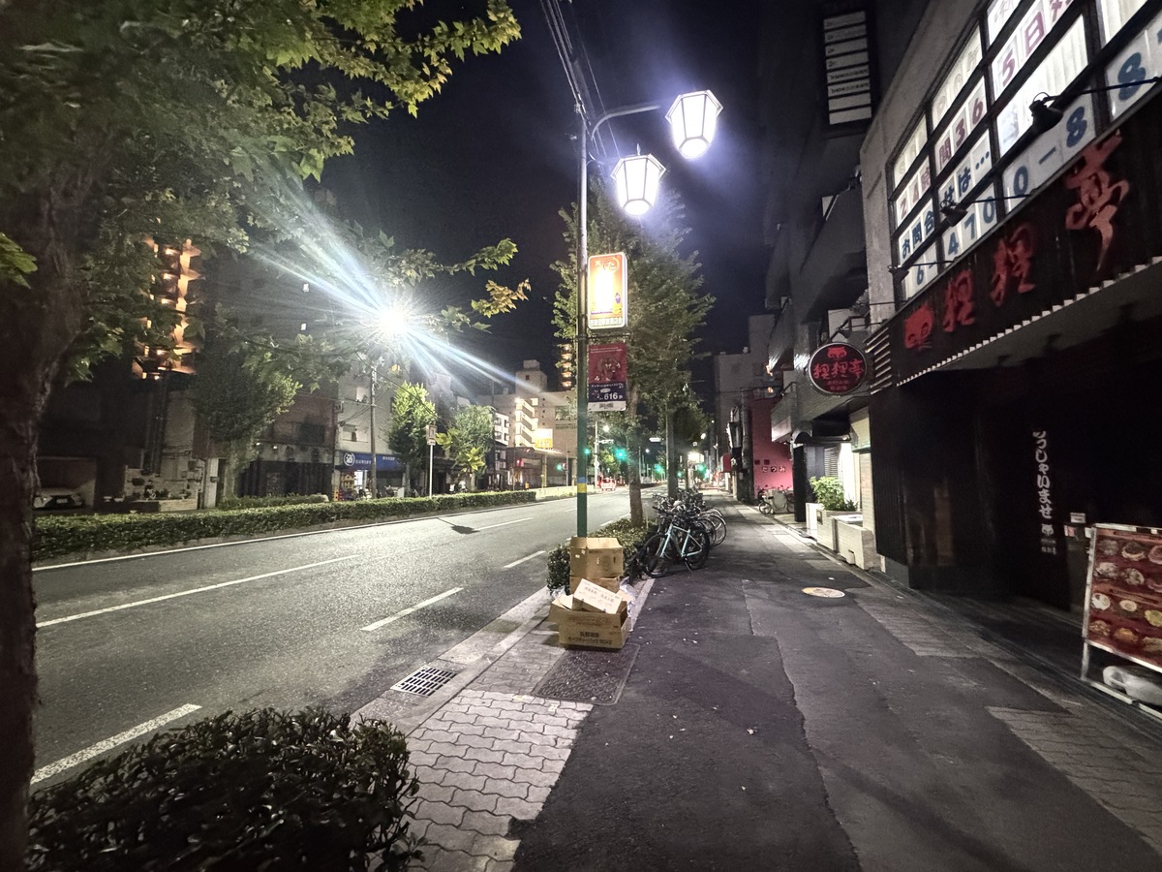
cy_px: 436
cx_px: 581
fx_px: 470
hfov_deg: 102.1
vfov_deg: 85.7
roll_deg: +0.0
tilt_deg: +5.6
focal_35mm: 14
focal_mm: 2.22
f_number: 2.2
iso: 3200
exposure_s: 1/15
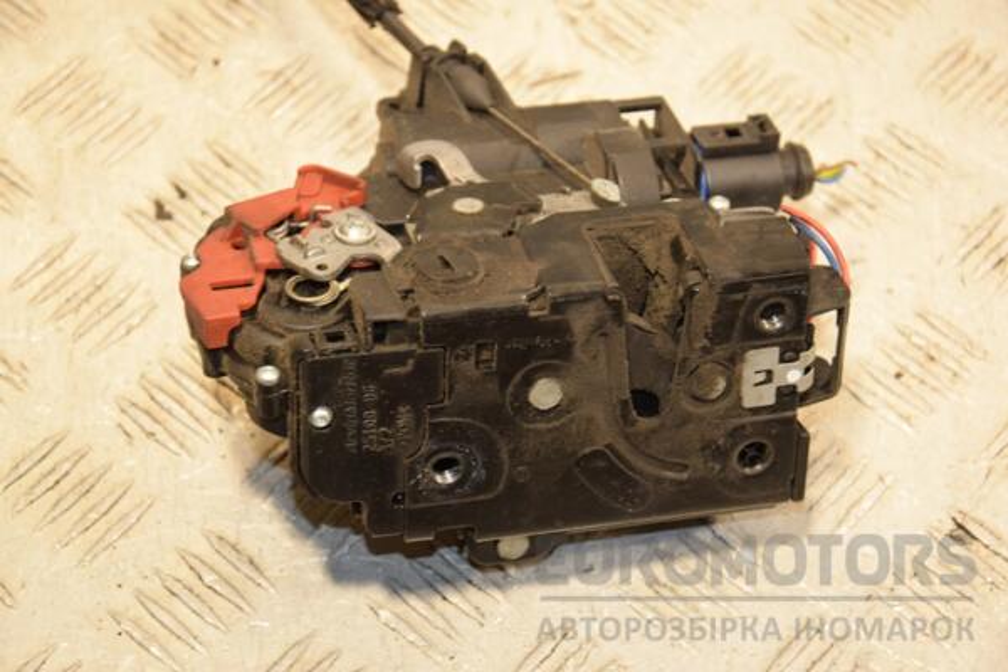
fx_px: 2772
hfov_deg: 20.6
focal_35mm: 99
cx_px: 504
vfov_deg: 13.8
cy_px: 336
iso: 800
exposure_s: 1/125
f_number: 5.3
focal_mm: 66
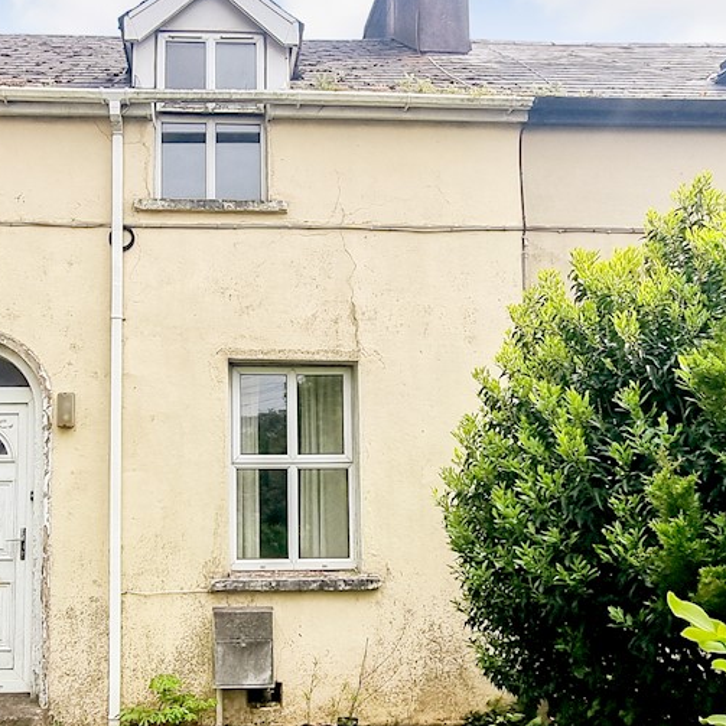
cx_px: 250
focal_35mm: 32
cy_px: 369
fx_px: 759
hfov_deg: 50.3
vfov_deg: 51.1
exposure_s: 1/2100
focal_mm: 2.2
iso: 50
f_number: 2.2
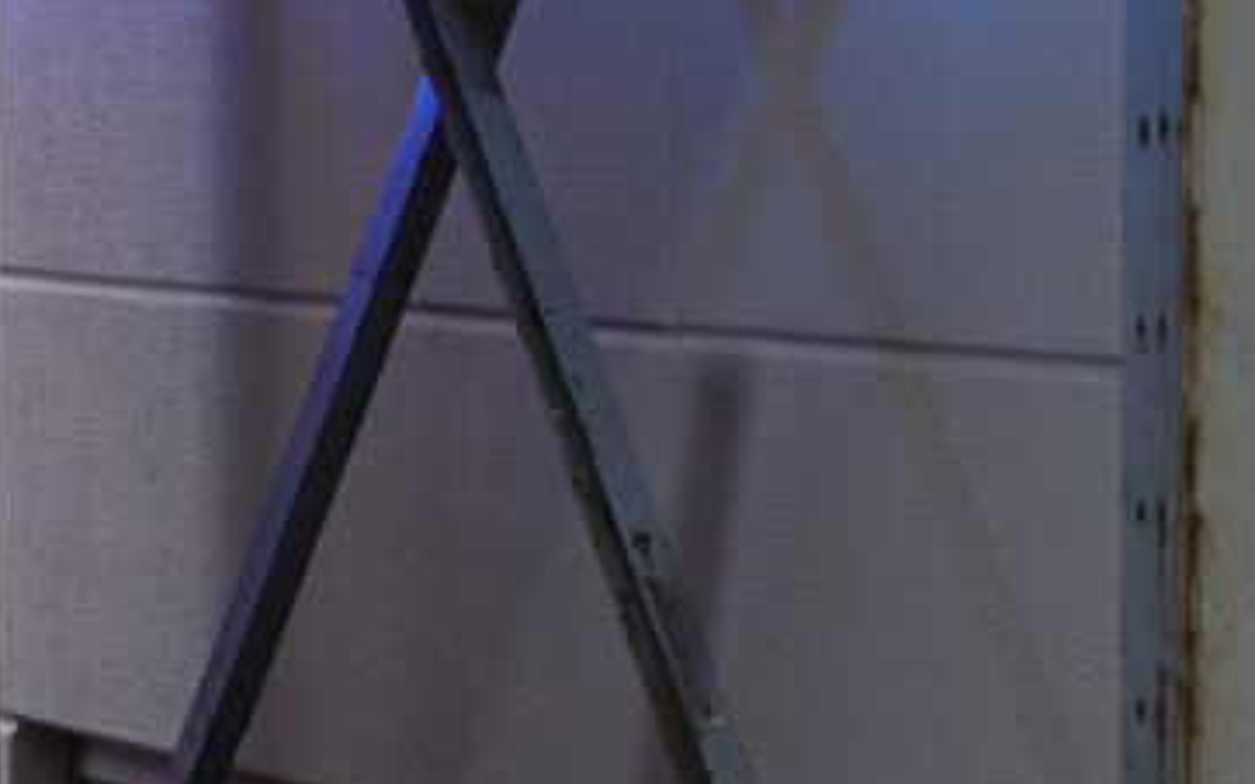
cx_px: -1676
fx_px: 14566
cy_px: 964
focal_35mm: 426
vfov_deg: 3.1
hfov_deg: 4.8
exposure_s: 1/60
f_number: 2.8
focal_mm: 70
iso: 50
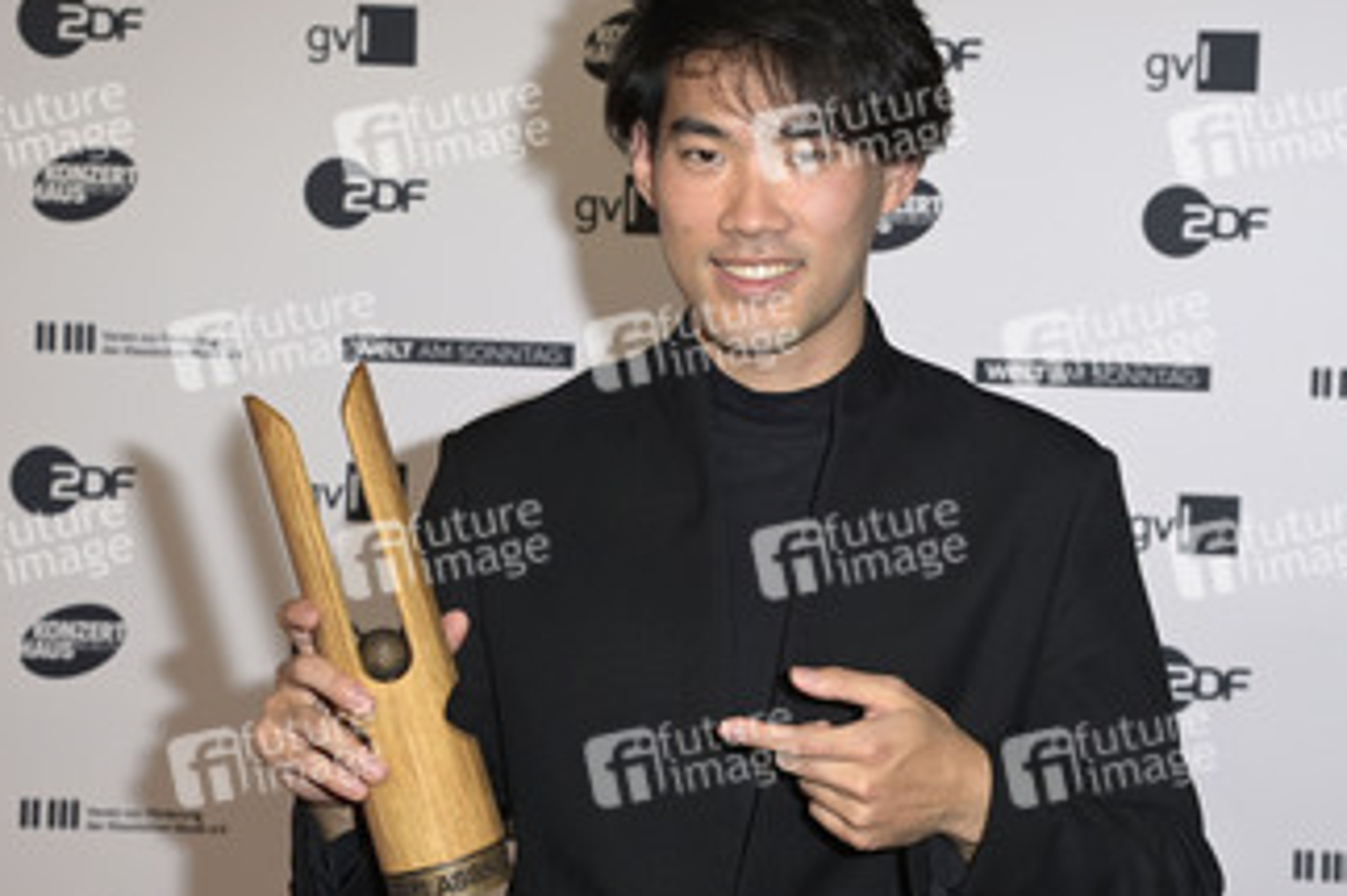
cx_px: 749
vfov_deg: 16.8
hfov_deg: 25.1
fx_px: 3029
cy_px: 446
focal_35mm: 81
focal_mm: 58
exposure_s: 1/250
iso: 640
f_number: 5.6
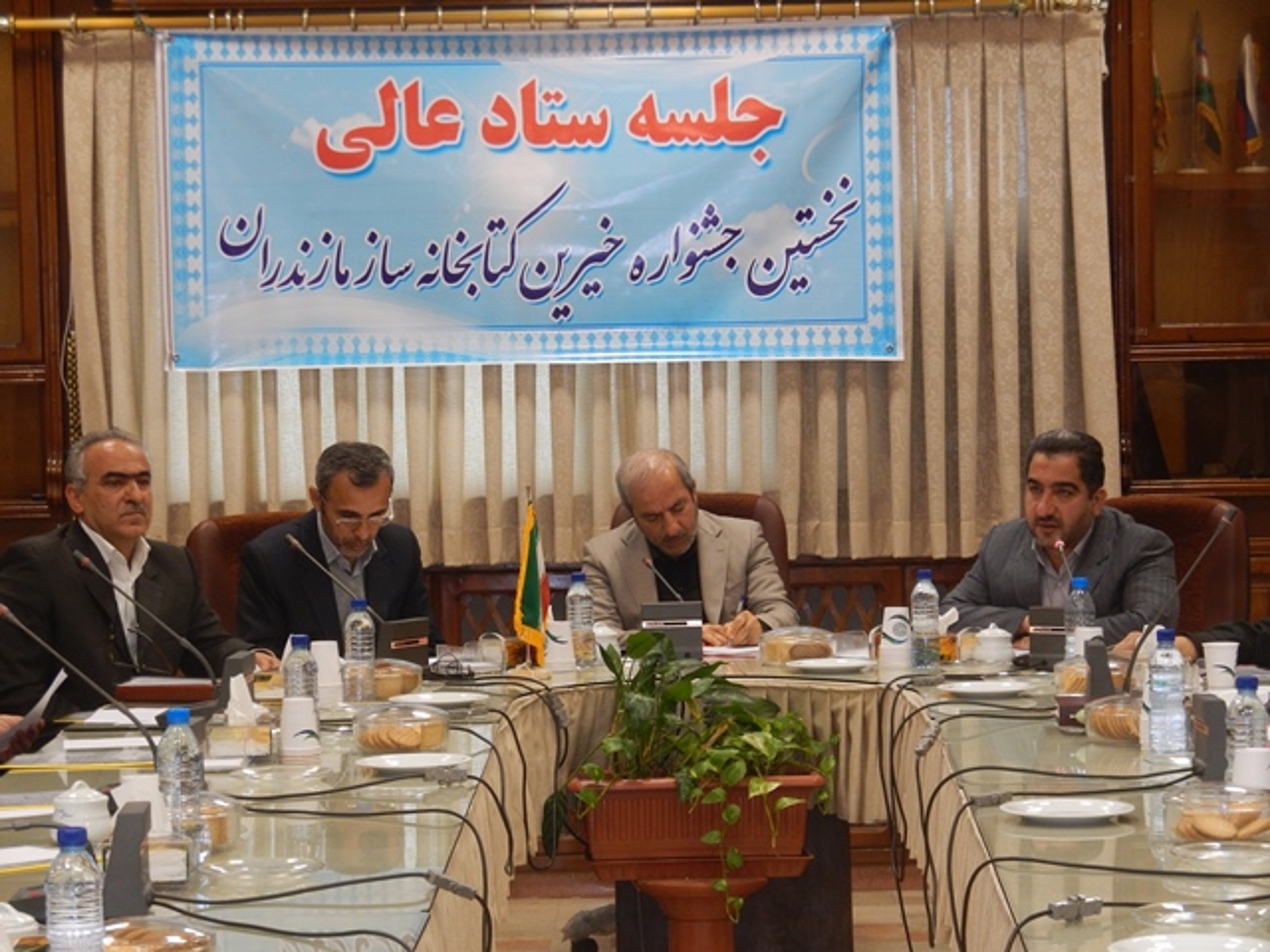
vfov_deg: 15.1
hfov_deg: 20.0
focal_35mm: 98
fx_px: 3595
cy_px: 476
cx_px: 635
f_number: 4.7
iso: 280
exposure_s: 1/30
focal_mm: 17.5
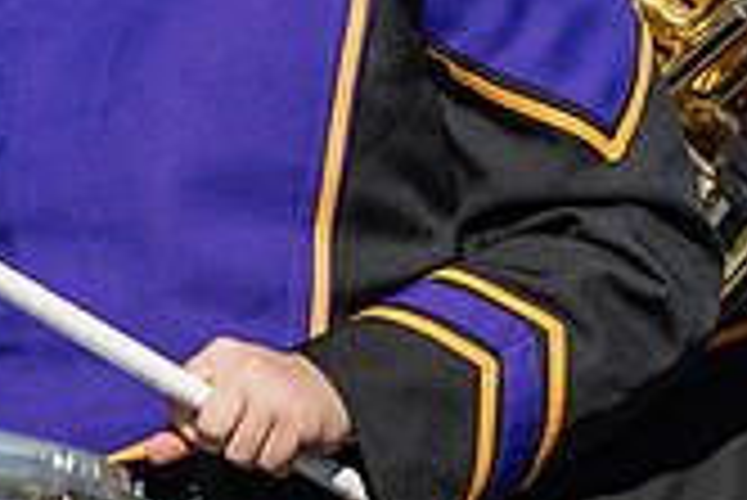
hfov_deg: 4.4
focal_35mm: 472
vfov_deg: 2.9
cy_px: -182
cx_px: 153
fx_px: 9802
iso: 80
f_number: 3.2
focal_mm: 135
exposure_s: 1/1250
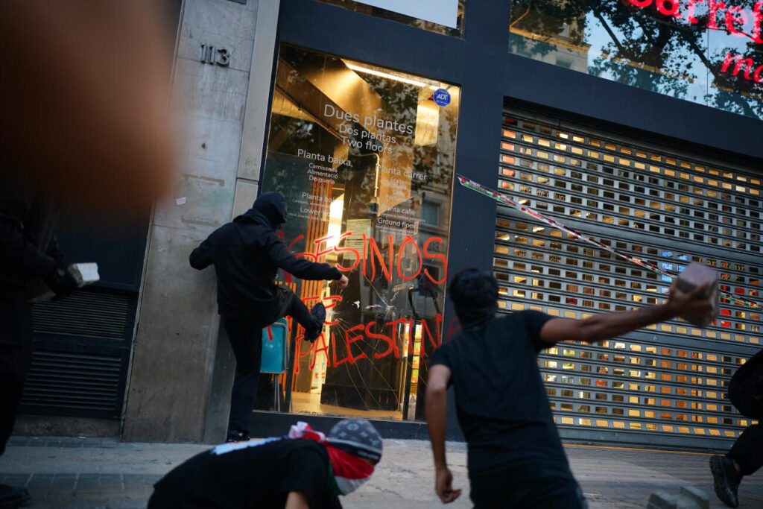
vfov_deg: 37.9
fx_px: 742
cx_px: 382
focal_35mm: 35
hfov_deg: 54.4
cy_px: 254
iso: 1600
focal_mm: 35
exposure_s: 1/1000
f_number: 1.4
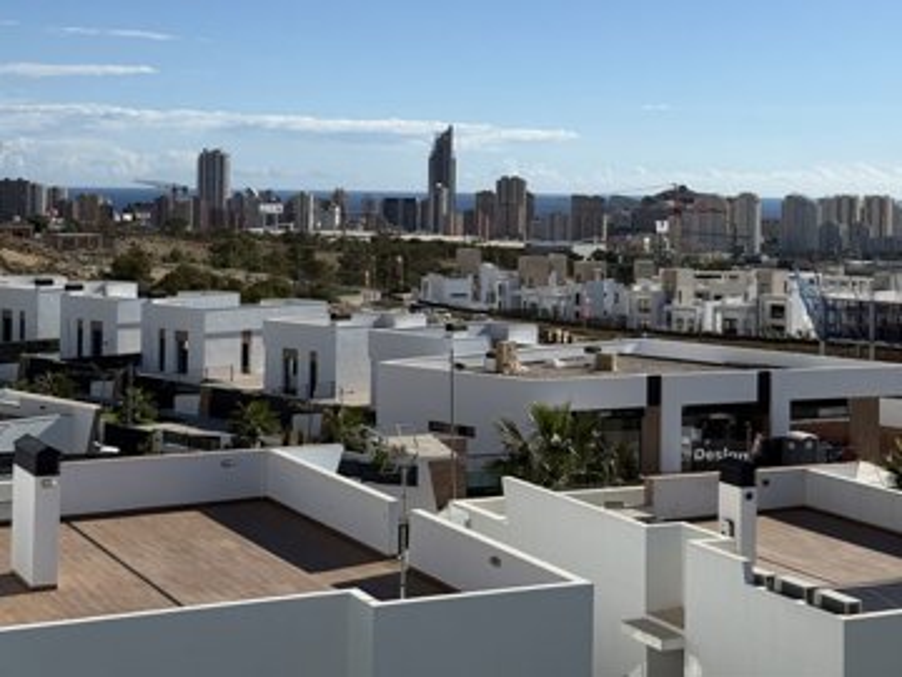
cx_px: 451
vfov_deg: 30.3
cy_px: 338
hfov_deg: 39.7
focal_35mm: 48
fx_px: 1251
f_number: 1.78
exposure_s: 1/11364
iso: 80
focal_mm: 6.76
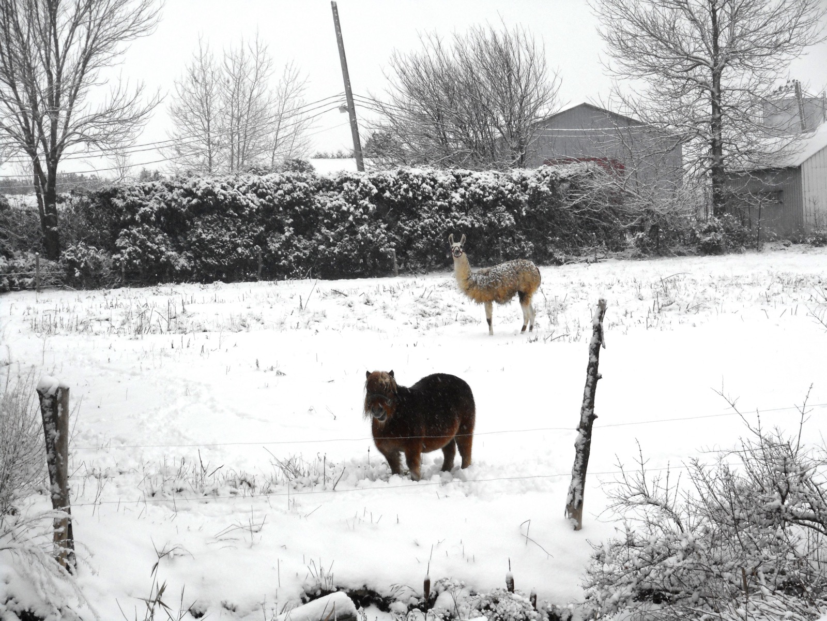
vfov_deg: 16.6
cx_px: 414
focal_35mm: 89
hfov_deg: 22.0
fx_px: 2126
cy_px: 310
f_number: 5.6
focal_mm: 15.9
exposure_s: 1/250
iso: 180
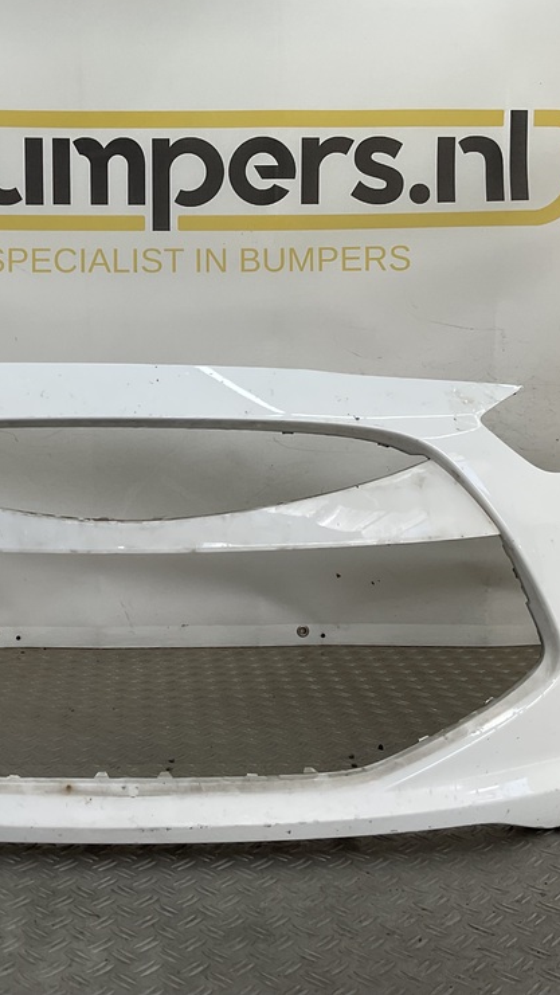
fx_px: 1135
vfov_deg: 47.4
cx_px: 158
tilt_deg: -8.0
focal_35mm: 43
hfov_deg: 27.4
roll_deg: -1.1
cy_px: 489
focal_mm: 3
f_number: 1.8
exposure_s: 1/351
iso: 16
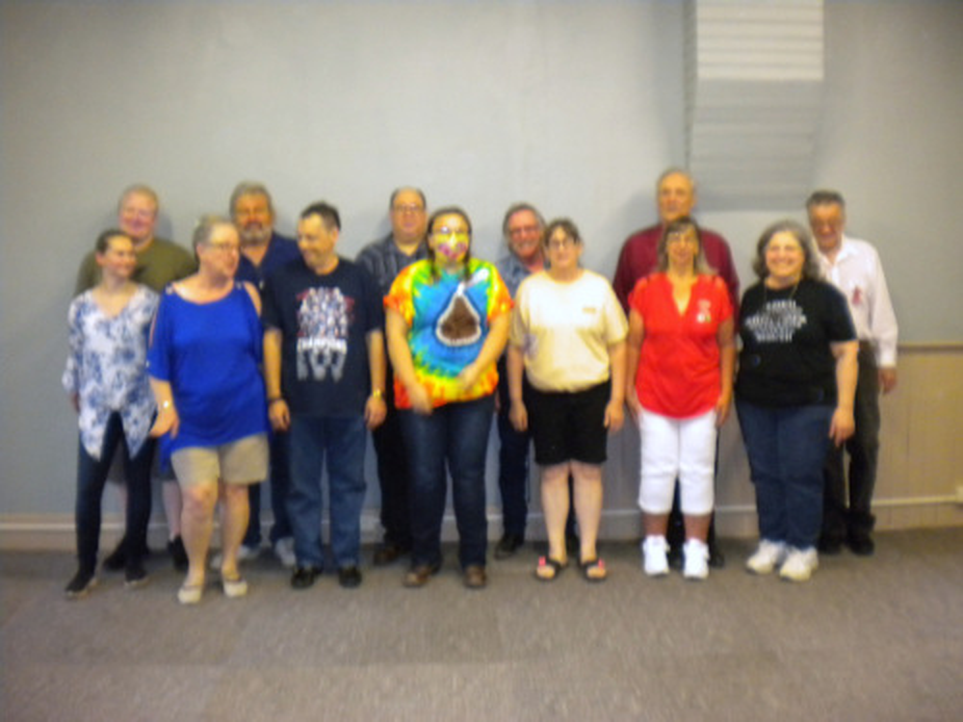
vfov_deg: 40.7
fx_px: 974
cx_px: 482
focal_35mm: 35
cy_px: 361
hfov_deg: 52.6
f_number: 3.1
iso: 400
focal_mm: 6.3
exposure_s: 1/30
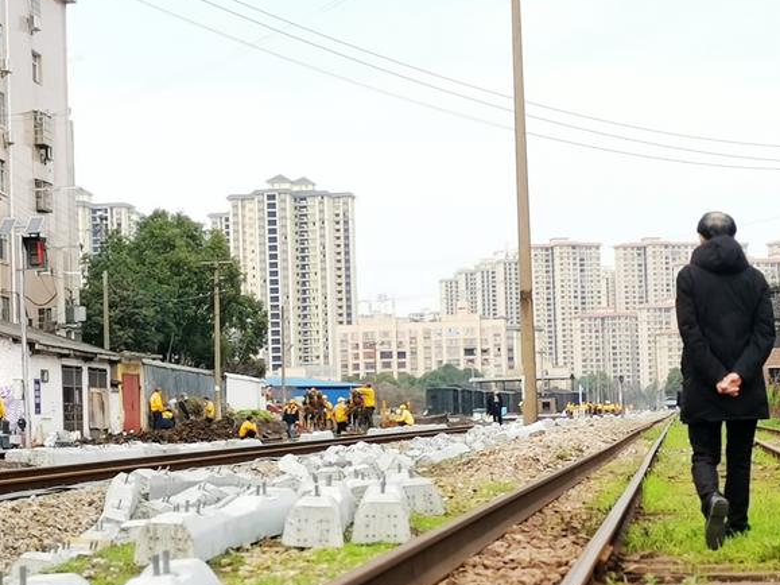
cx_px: 445
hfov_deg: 19.8
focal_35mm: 99
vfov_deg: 14.9
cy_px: 348
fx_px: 2230
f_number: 4
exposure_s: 1/645
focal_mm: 5.58
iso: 50
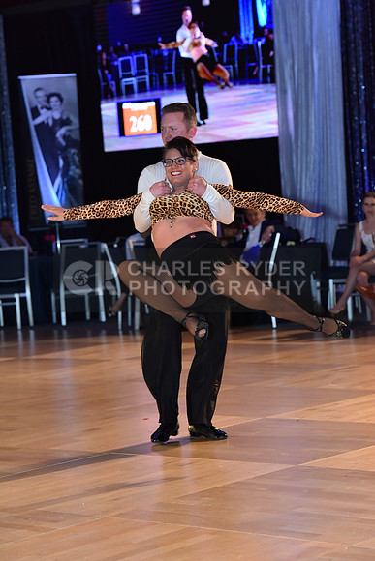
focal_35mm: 102
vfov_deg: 20.0
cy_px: 280
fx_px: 1593
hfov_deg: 13.4
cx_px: 188
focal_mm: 102
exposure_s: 1/250
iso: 2000
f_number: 5
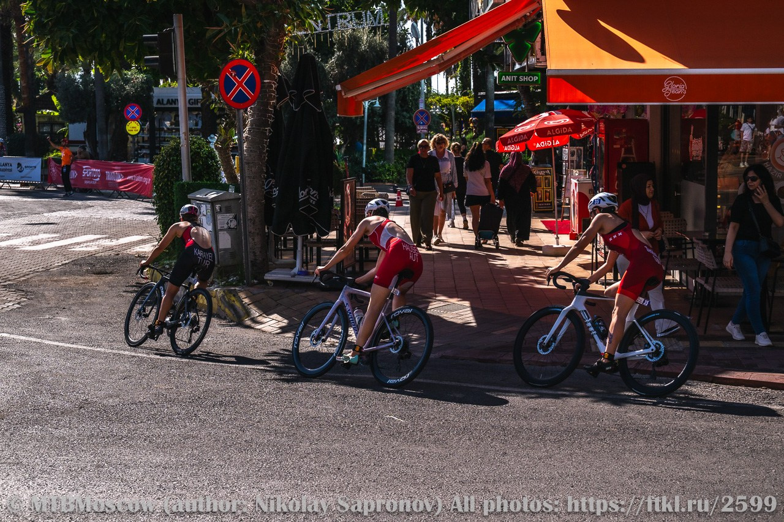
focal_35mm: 70
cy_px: 261
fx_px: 1524
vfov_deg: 19.5
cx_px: 392
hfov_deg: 28.8
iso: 320
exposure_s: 1/3200
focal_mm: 70
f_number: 7.1
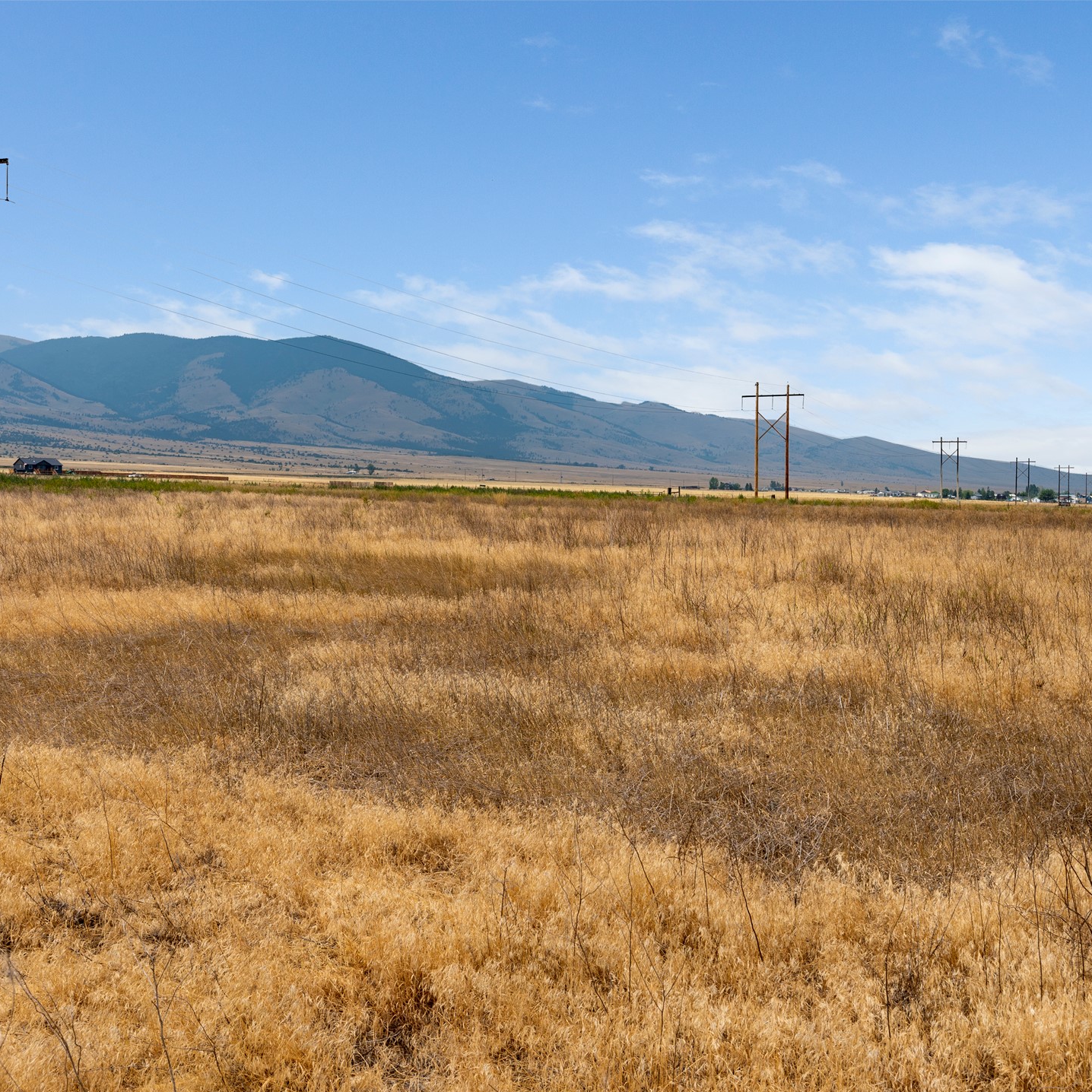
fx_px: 1606
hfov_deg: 37.5
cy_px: 550
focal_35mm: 45
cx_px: 569
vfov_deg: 37.6
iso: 100
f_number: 10
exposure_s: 1/160
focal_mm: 35
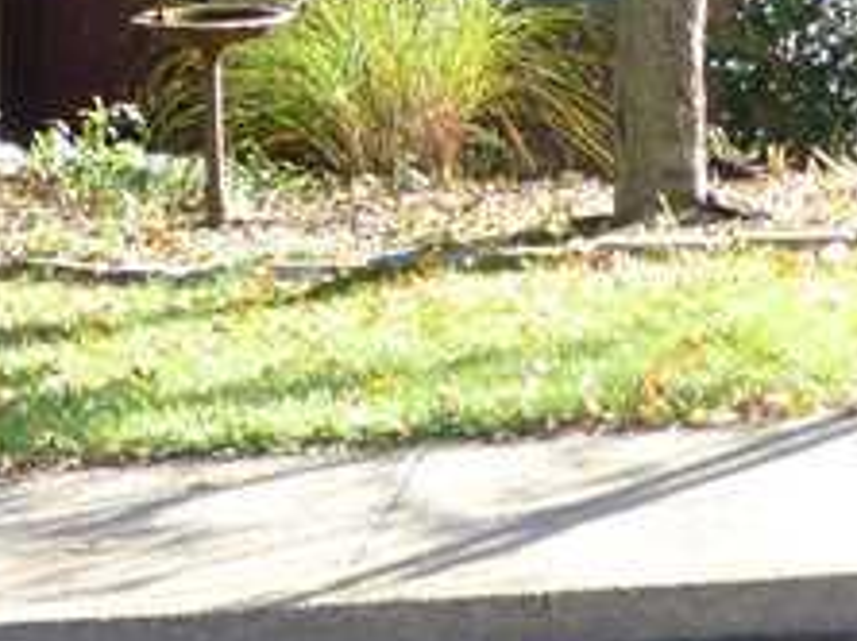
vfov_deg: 8.6
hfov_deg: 11.3
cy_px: -444
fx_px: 4105
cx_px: -529
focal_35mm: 166
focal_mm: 7.9
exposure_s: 1/125
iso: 100
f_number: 4.1
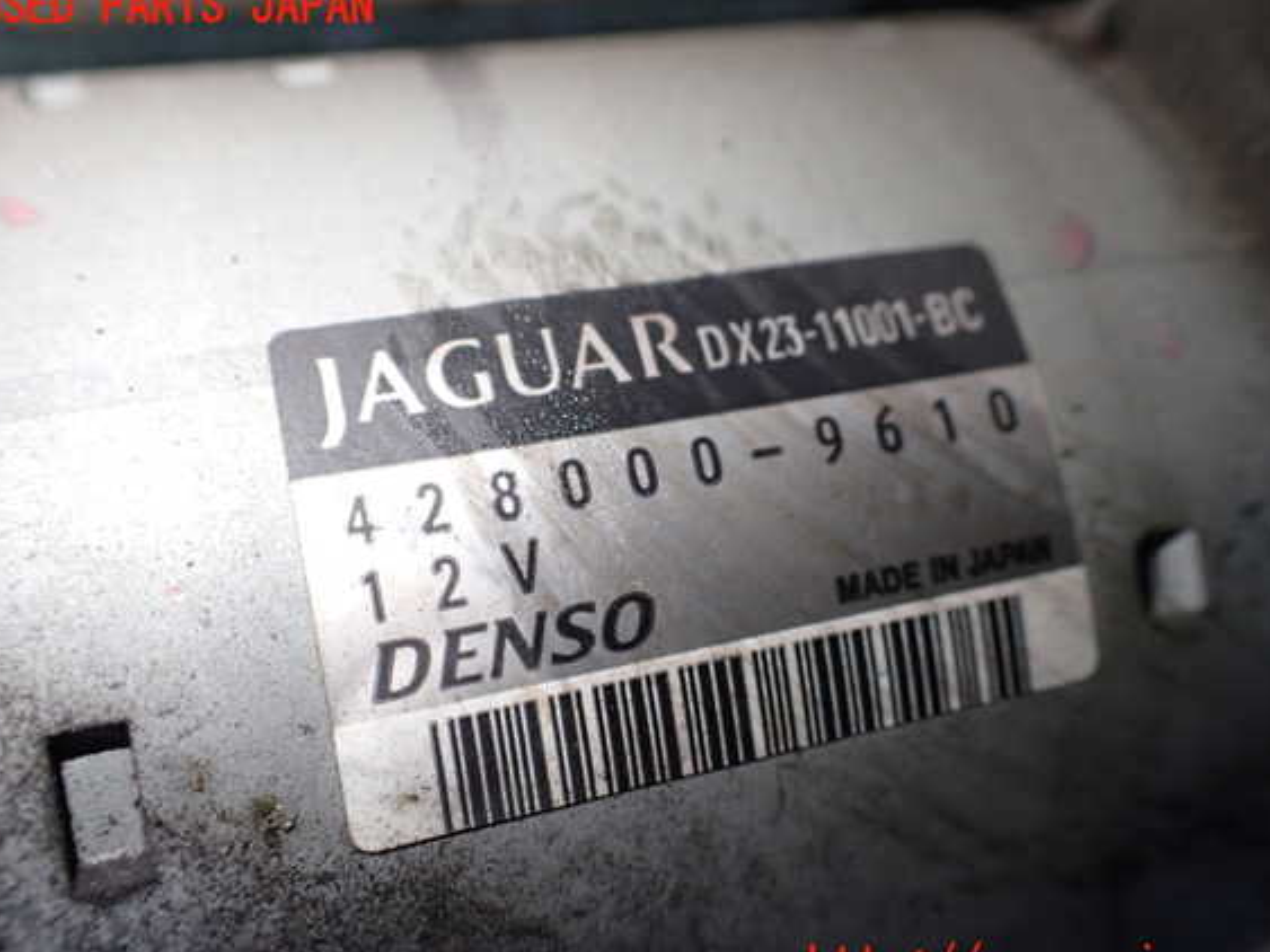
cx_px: 641
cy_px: 487
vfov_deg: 44.1
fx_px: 1174
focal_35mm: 32
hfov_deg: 56.8
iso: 320
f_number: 2.3
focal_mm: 5.4
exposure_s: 1/125
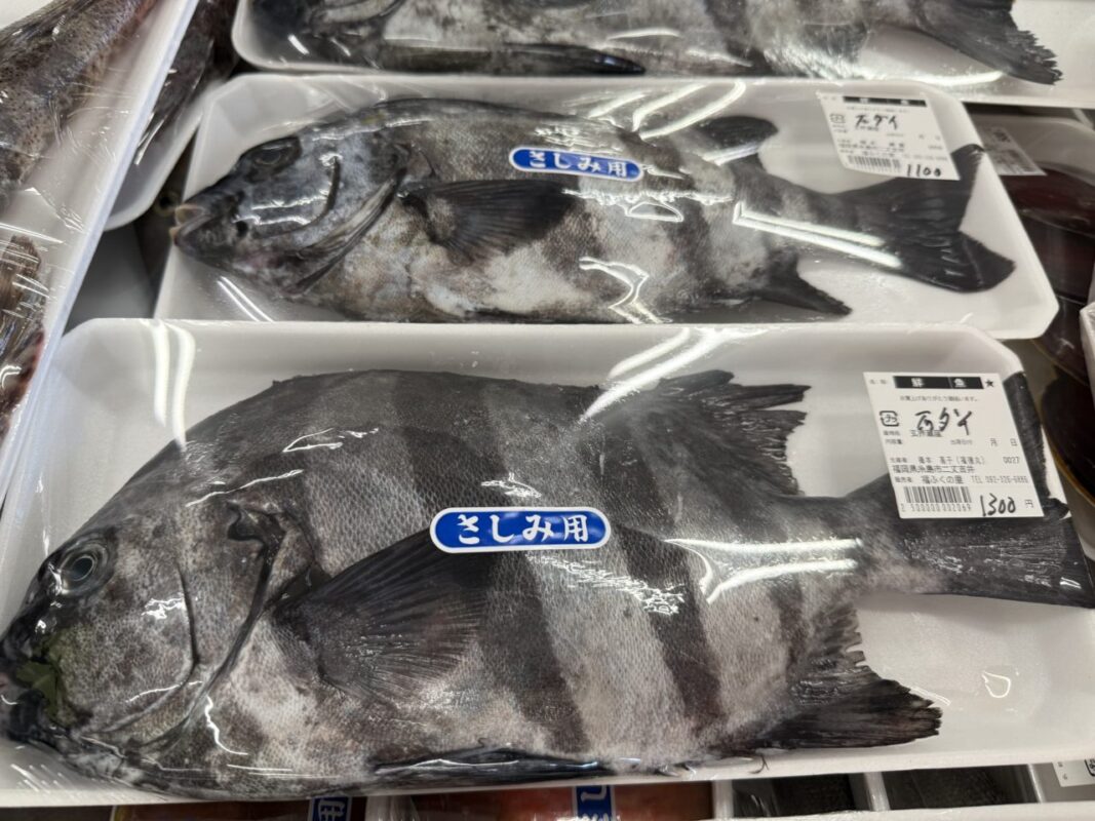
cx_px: 548
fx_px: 759
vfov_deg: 56.8
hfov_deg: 71.6
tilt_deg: -59.3
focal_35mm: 24
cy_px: 410
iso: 100
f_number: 1.78
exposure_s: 1/120
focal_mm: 6.76
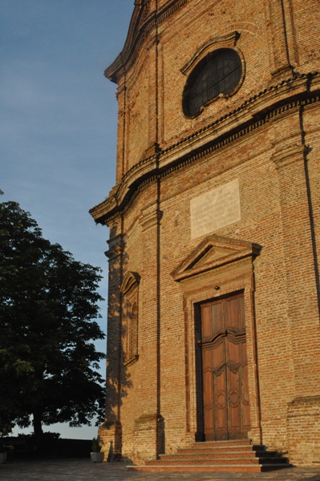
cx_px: 160
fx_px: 561
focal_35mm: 42
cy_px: 240
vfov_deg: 46.4
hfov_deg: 31.8
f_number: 13
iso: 2000
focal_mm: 28
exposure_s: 1/500
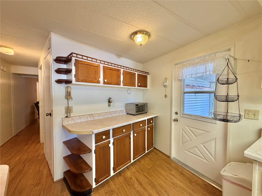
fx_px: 106
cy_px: 98
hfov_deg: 102.1
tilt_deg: -1.7
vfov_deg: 85.7
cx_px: 131
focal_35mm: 14
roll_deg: -0.3
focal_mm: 2.22
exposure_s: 1/60
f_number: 2.2
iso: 250
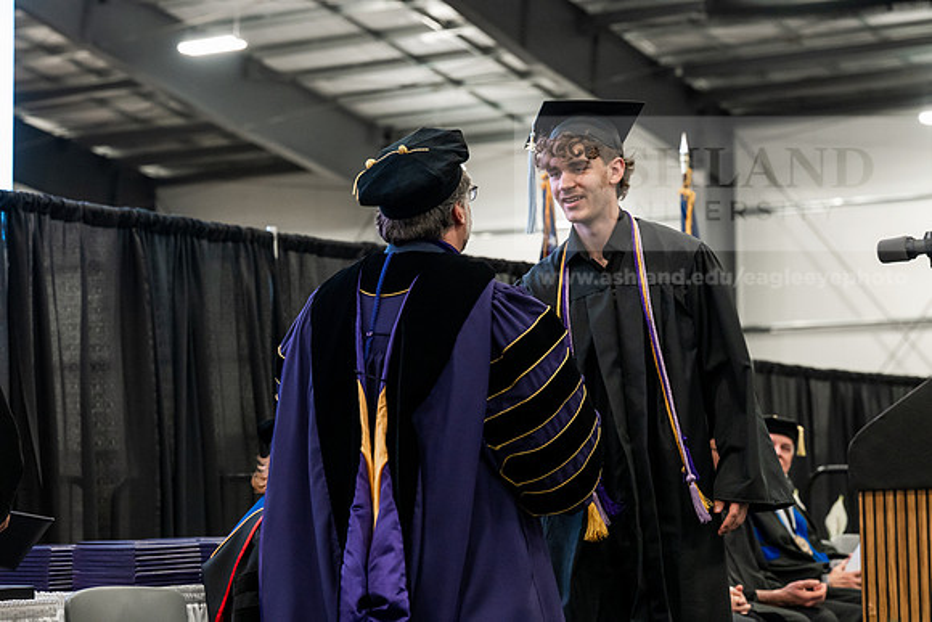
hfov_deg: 23.6
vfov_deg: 15.9
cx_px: 466
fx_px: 2227
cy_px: 311
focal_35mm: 86
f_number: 4.5
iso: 4000
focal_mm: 86
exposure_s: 1/200
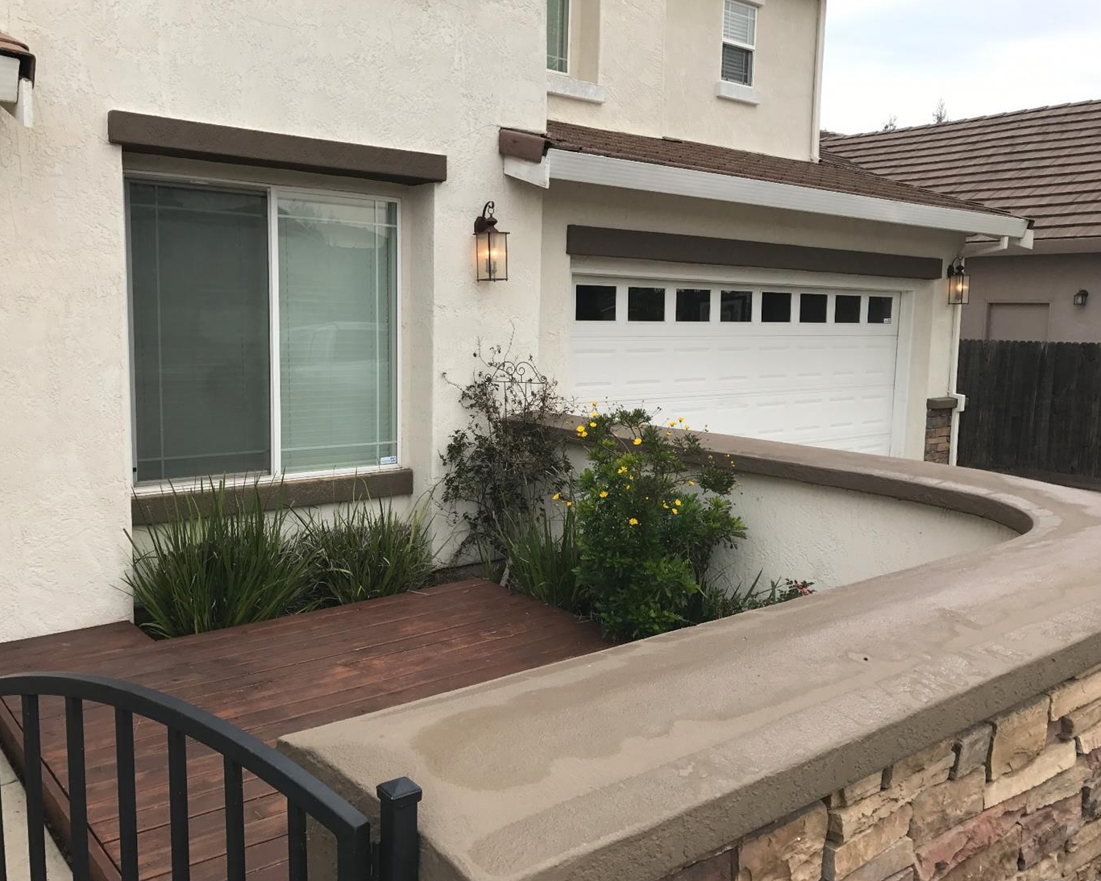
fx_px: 978
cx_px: 517
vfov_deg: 48.5
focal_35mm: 30
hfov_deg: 58.7
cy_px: 443
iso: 20
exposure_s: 1/669
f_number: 1.8
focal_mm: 3.99
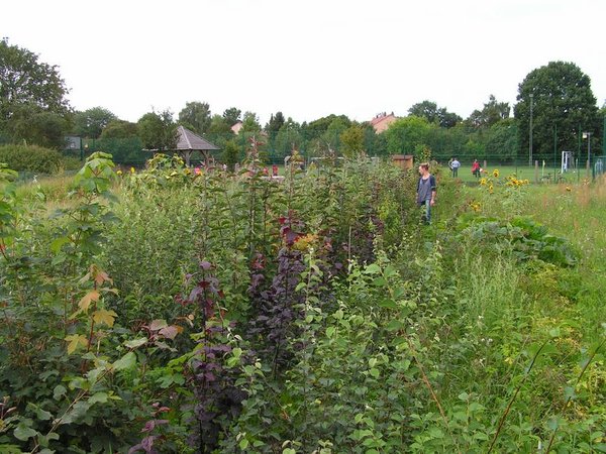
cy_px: 227
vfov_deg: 37.7
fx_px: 665
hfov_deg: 49.0
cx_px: 303
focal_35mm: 38
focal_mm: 6.3
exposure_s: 1/100
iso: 50
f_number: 5.6
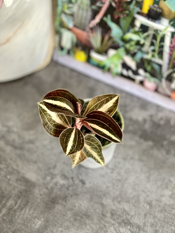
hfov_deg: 22.9
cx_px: 88
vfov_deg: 30.3
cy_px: 116
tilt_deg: -54.4
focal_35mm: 64
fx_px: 431
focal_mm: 7.5
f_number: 2.2
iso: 400
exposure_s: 1/33
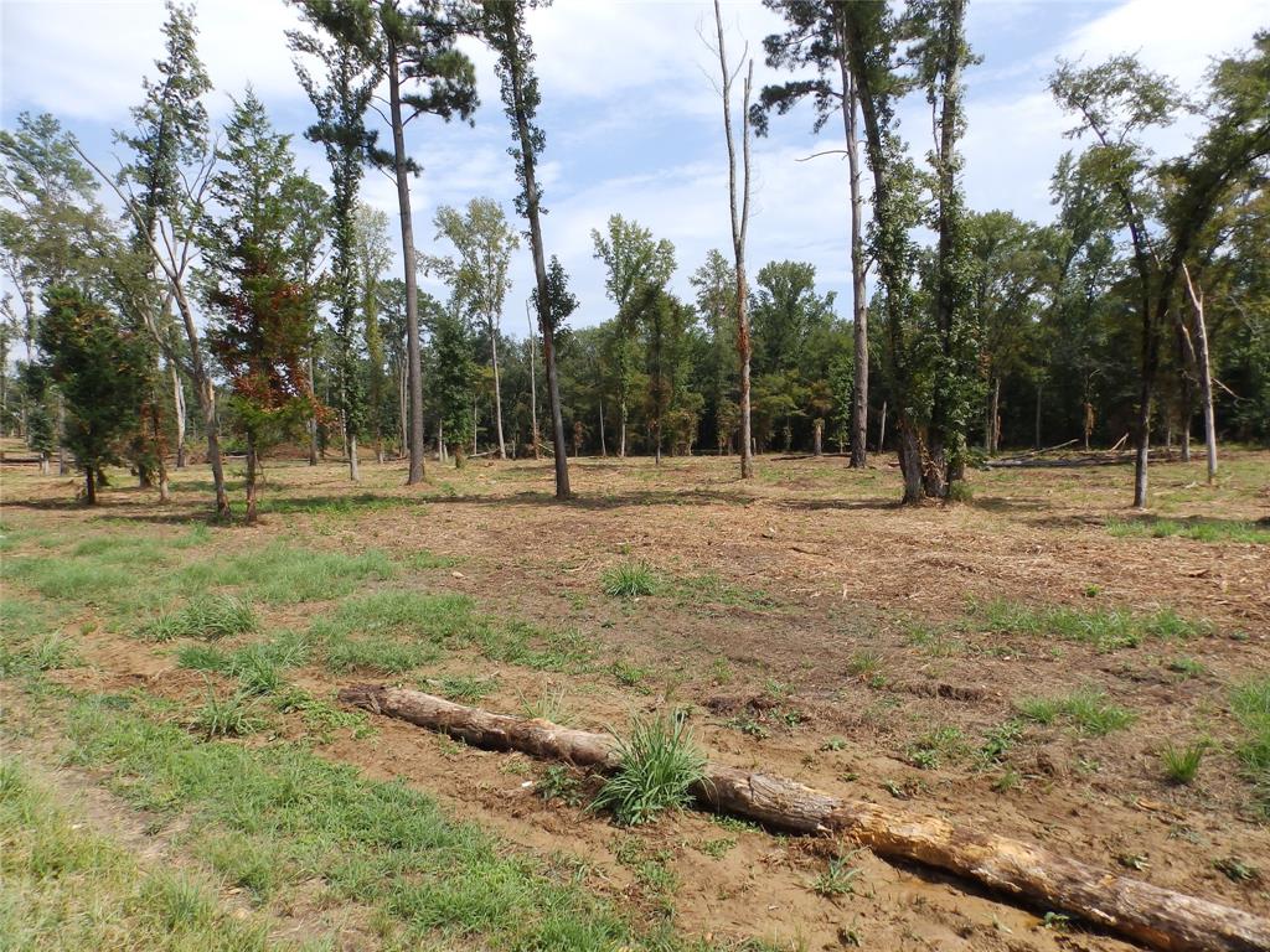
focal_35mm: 22
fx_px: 807
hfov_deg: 76.4
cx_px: 635
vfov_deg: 61.1
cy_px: 476
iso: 80
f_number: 4.5
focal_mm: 4
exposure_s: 1/500
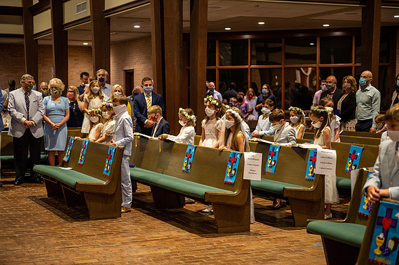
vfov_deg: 19.4
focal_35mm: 70
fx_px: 775
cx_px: 200
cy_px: 132
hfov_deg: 28.9
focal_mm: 70
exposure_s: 1/100
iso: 1600
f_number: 2.8
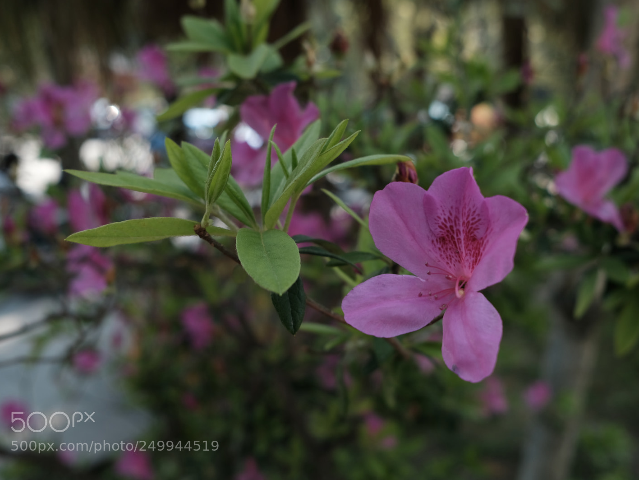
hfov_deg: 48.9
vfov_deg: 37.7
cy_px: 240
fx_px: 702
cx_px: 344
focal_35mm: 38
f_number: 4
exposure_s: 1/500
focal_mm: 23
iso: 200
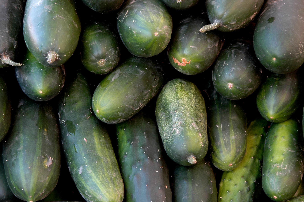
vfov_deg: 10.7
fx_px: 1076
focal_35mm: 128
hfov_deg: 16.1
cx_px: 152
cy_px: 101
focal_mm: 85
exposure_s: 1/30
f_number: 5.3
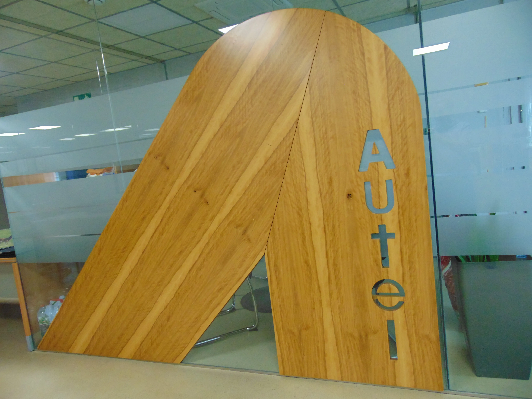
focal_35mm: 25
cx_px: 266
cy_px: 200
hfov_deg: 69.4
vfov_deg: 54.9
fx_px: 384
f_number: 3
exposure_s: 1/30
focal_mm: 4.5
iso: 320
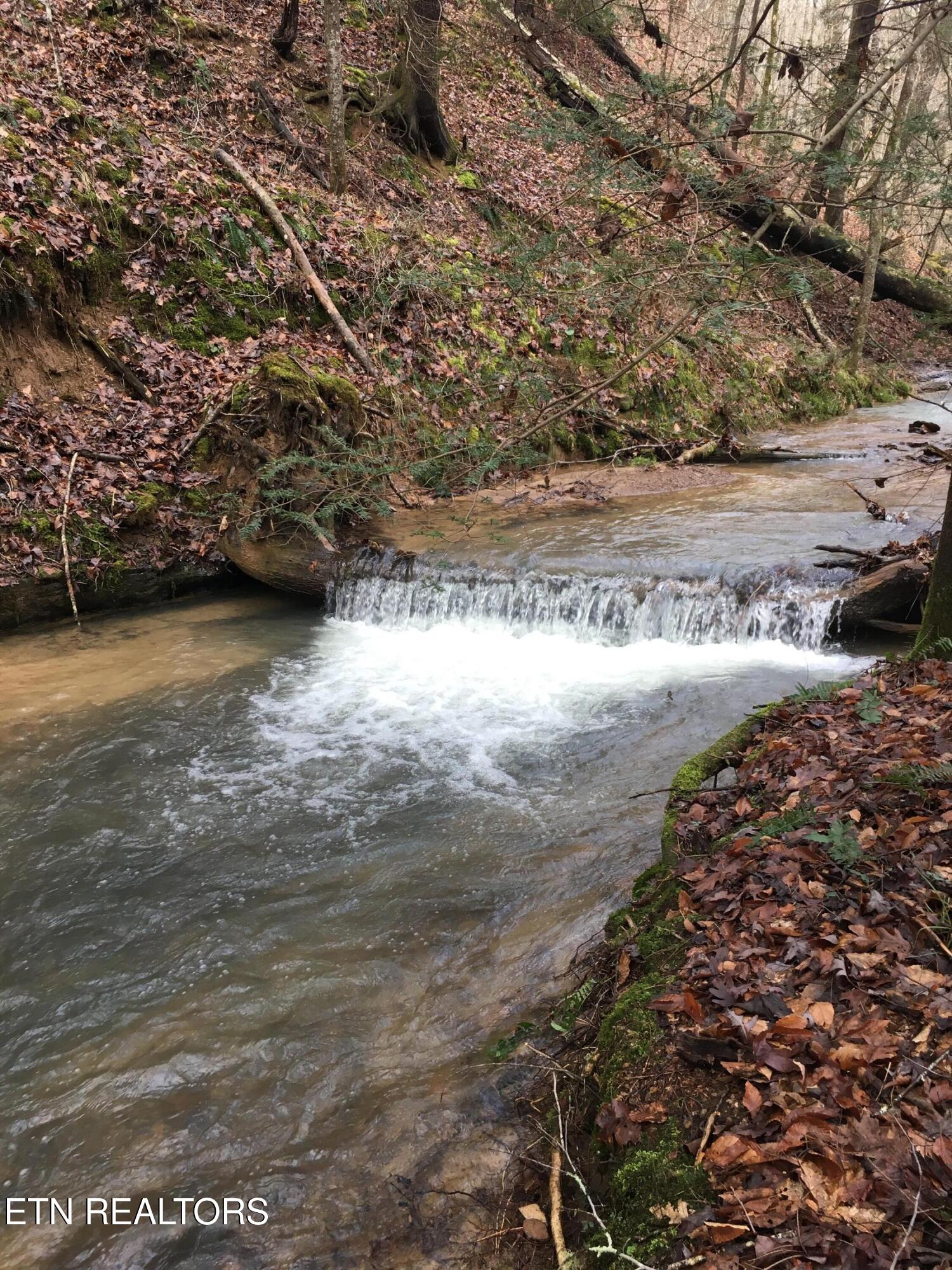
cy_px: 635
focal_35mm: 29
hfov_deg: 48.2
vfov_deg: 61.7
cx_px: 476
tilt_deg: -15.5
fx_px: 1063
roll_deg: -0.2
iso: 25
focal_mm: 4.15
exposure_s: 1/40
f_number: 2.2
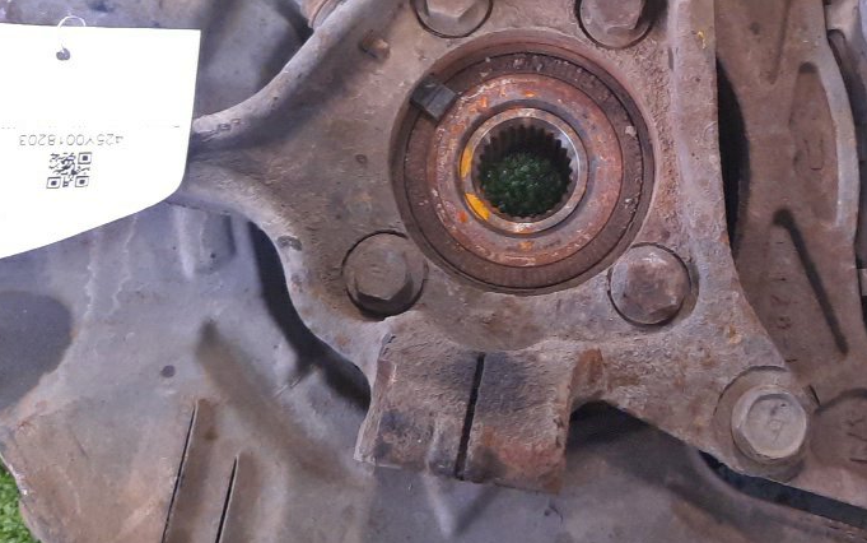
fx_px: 1324
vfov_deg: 22.8
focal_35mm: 56
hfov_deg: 35.6
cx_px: 628
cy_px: 94
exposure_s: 1/25
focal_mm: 4.6
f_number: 2
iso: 352
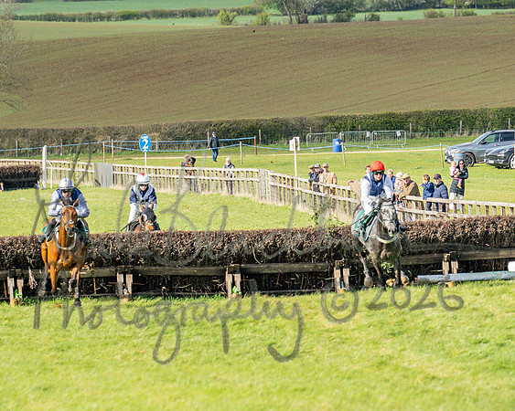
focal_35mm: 430
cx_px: 478
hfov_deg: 4.5
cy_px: 172
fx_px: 6552
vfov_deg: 3.6
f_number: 4.5
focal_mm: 150
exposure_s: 1/1600
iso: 250
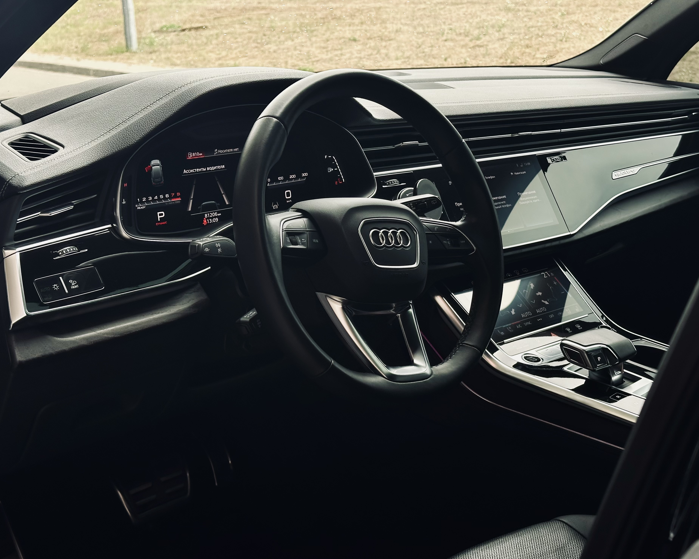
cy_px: 282
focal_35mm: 51
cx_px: 369
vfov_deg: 29.7
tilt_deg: -16.3
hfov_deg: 36.6
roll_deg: +1.8
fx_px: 1055
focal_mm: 6.86
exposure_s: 1/237
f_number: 1.78
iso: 50
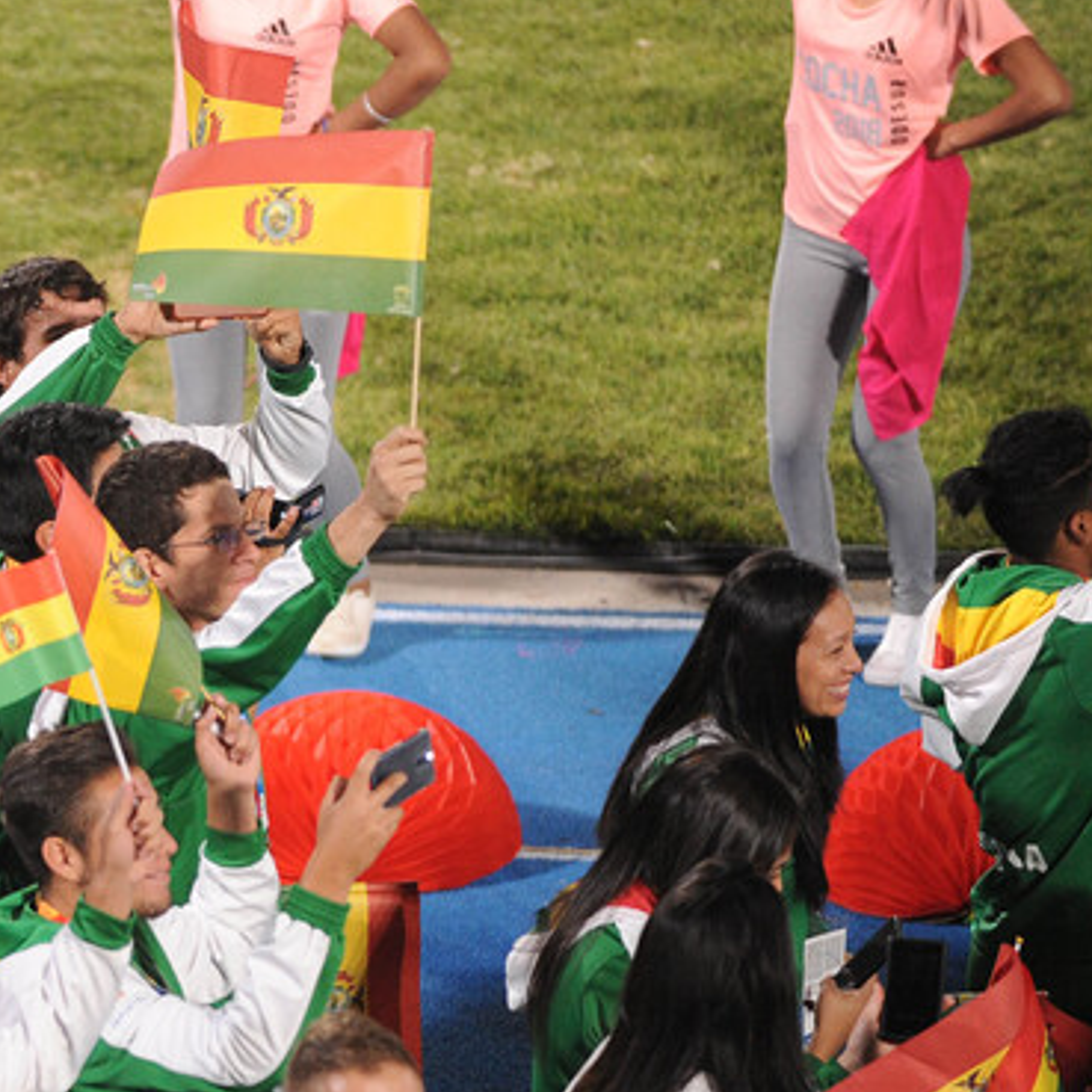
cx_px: -311
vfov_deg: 3.9
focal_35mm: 451
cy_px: 713
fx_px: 16096
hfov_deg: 3.9
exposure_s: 1/1000
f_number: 2.8
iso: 2000
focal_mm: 200
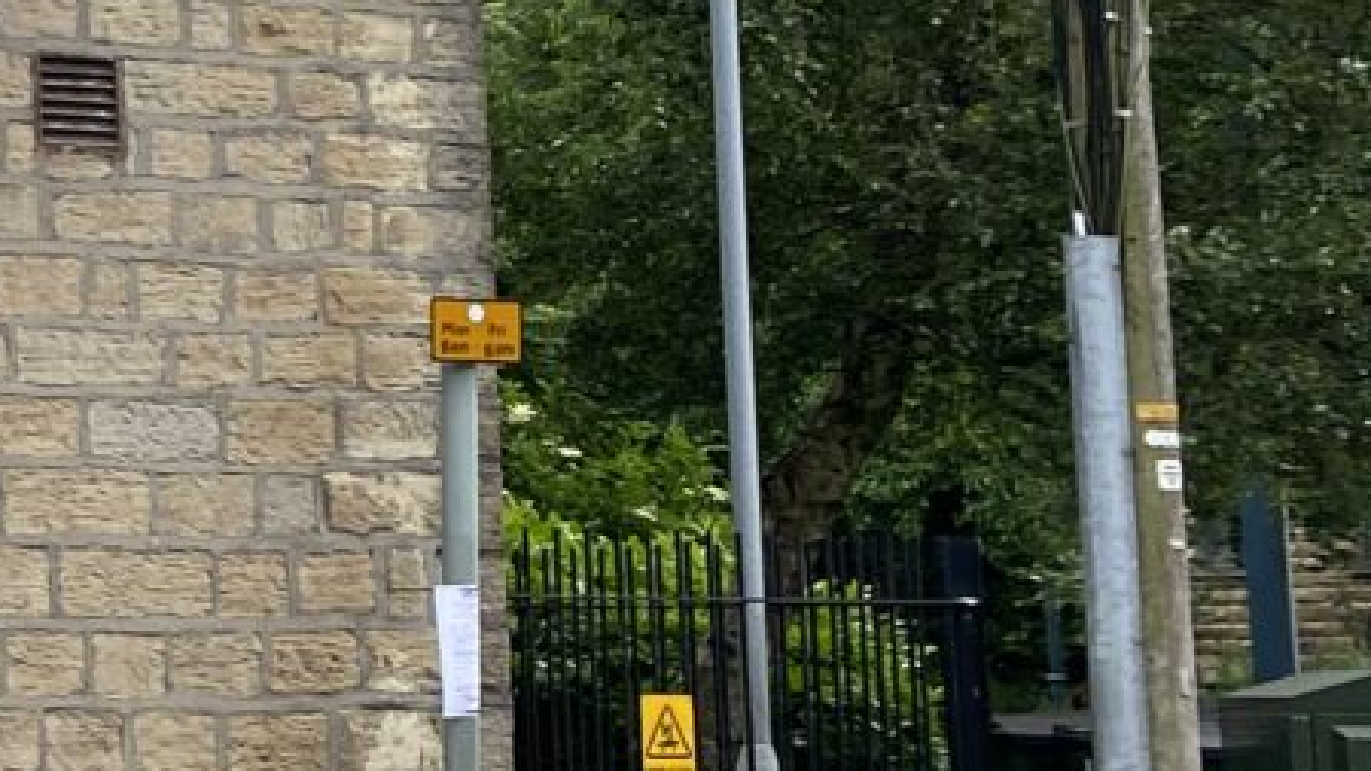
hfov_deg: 13.3
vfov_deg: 9.4
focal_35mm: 129
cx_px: -1679
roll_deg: -1.3
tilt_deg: +6.4
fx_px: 4689
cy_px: 131
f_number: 1.8
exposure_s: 1/877
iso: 32
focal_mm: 4.25
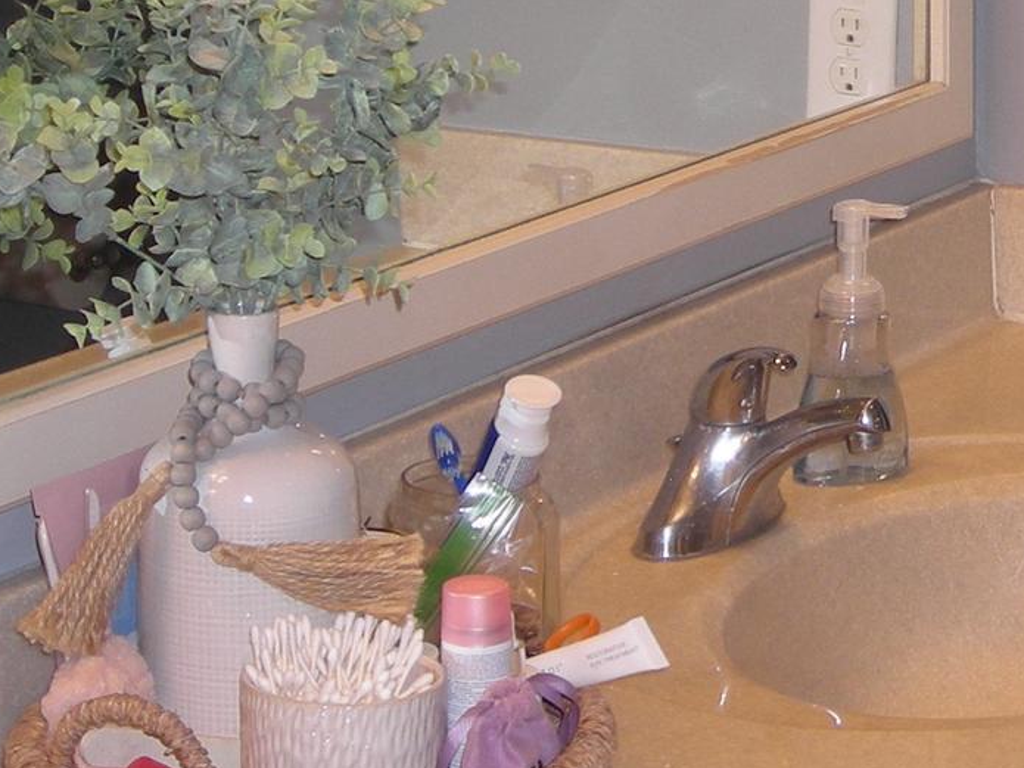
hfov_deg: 17.0
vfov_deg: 13.0
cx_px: 1155
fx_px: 3313
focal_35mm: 112
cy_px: -3
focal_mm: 6.3
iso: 61
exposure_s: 1/60
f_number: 3.2
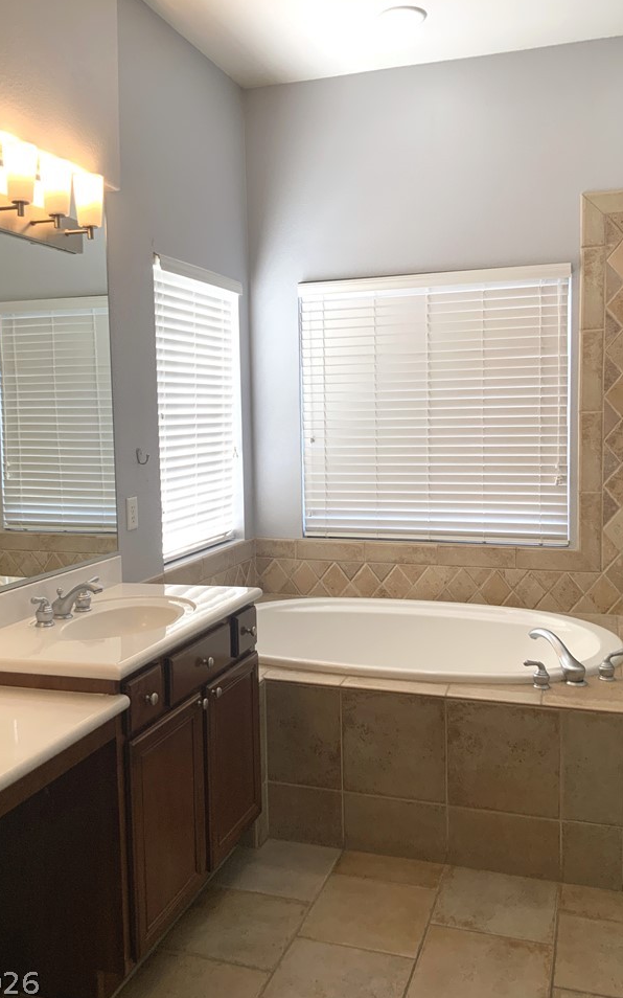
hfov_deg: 38.3
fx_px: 897
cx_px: 291
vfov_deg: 58.1
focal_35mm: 33
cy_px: 472
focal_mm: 3
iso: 50
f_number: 1.8
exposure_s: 1/120
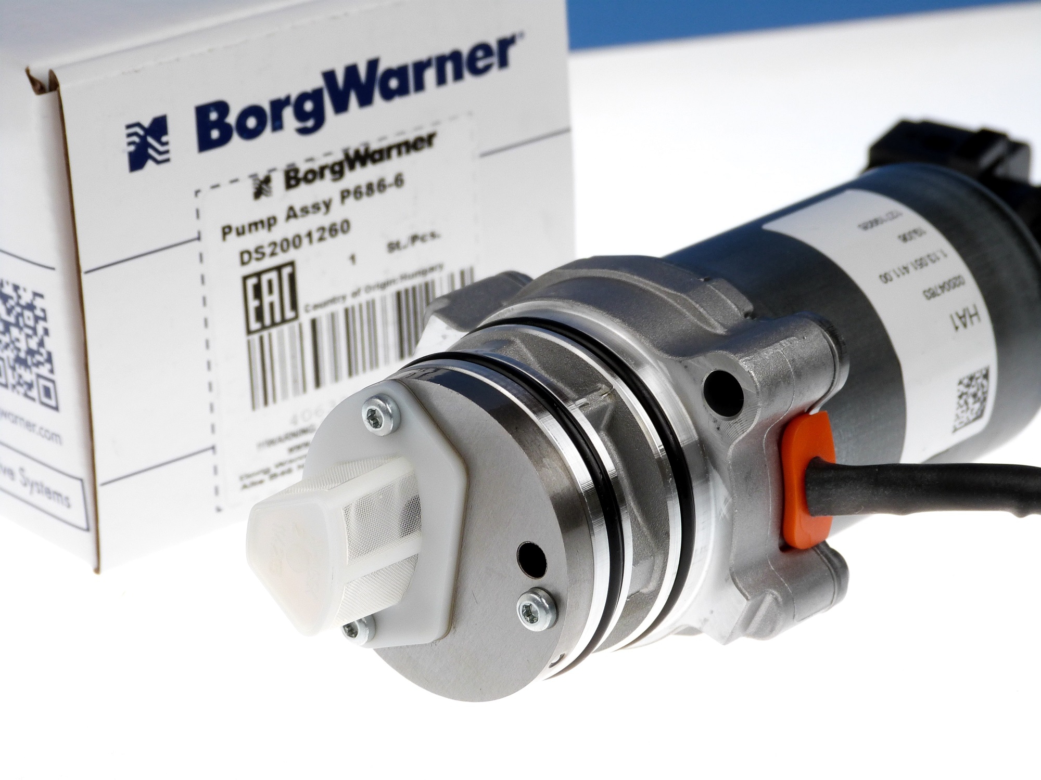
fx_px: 3488
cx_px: 520
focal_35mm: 116
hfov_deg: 17.0
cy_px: 390
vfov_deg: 12.8
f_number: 3.5
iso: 100
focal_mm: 20.8
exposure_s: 1/125
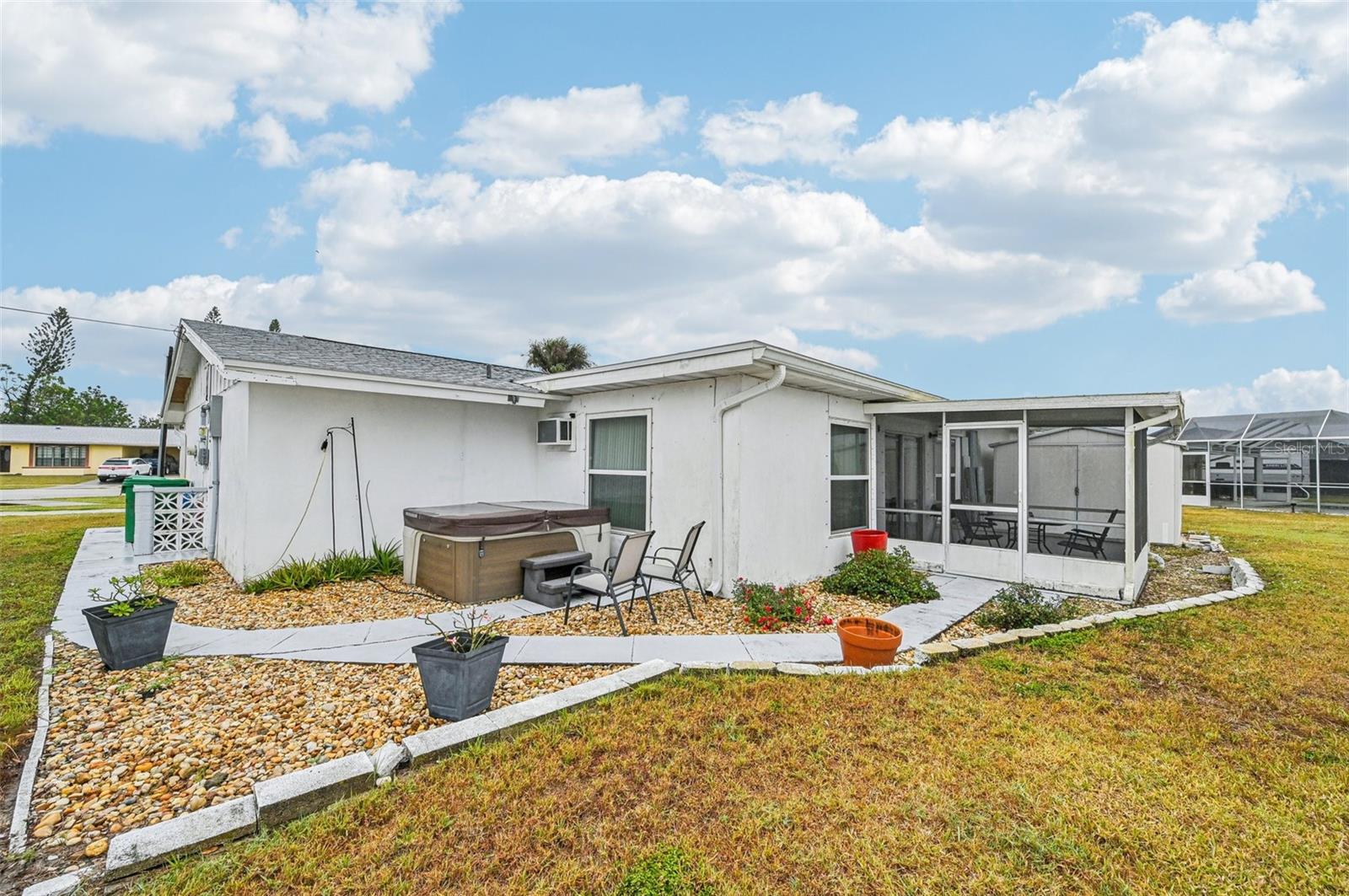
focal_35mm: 14
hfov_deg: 104.3
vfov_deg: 81.1
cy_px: 448
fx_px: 524
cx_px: 674
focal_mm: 14
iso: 400
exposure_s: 1/1600
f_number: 8
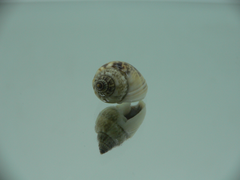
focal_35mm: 35
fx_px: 243
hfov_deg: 52.6
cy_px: 90
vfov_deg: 40.7
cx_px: 120
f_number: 2.8
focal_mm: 4.6
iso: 80
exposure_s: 1/60
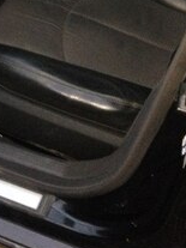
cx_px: -4
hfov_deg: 18.1
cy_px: -16
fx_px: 567
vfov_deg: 23.4
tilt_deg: -32.8
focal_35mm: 79
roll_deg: +2.1
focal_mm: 4.12
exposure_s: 1/16
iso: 320
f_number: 2.4
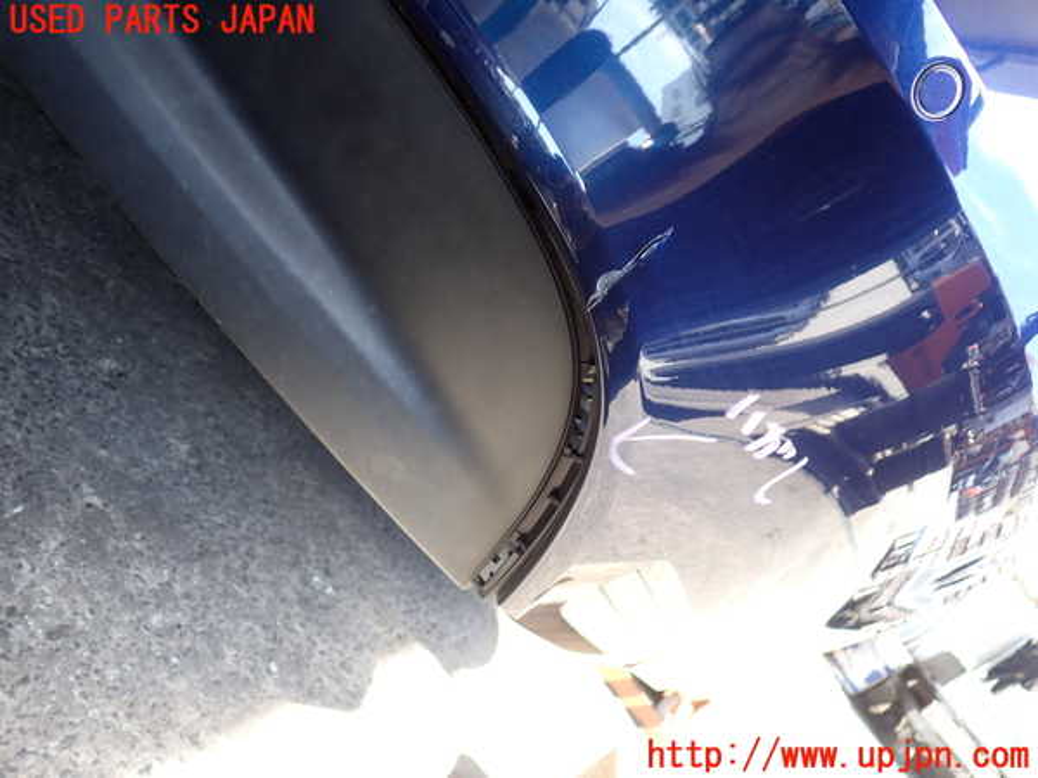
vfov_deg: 46.8
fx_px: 900
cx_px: 519
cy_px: 389
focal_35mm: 30
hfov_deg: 60.0
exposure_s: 1/60
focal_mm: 5.4
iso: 100
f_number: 2.3
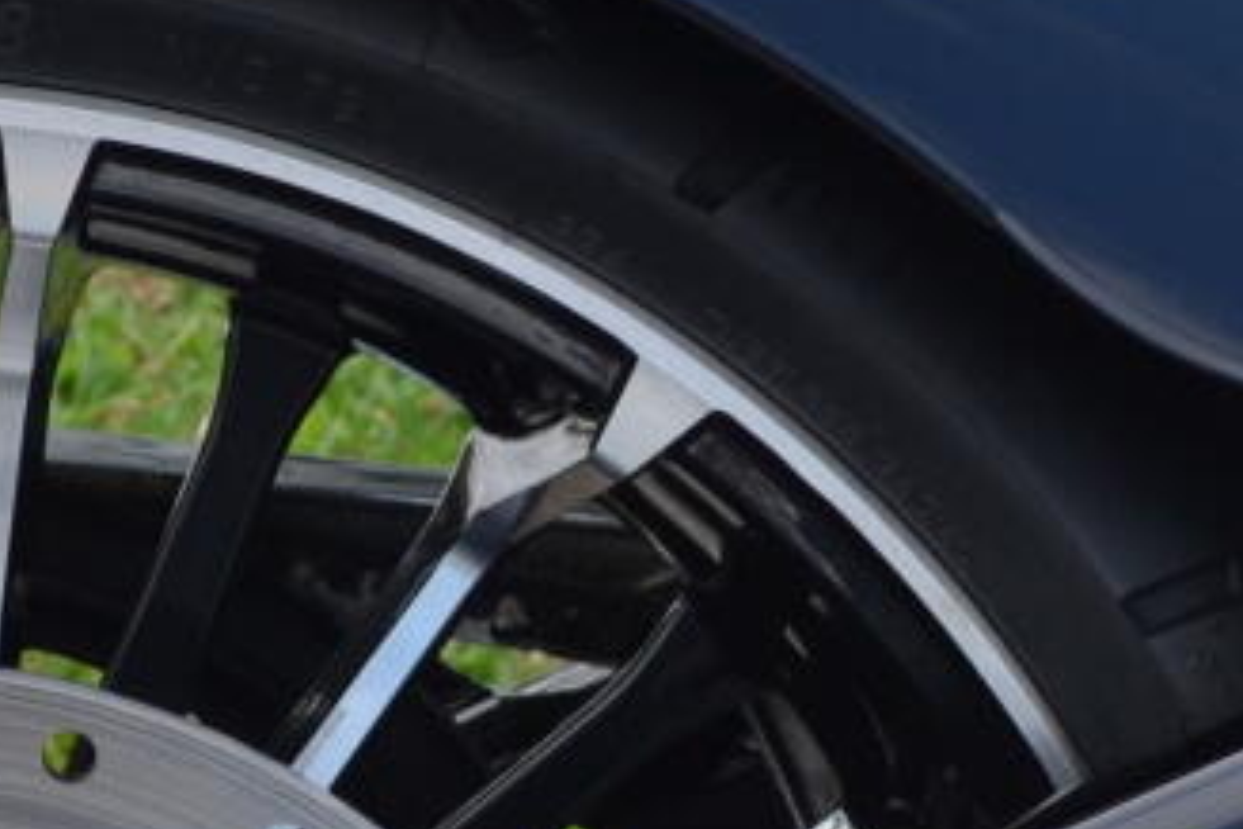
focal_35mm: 202
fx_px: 6974
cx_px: 426
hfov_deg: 10.2
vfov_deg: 6.8
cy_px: 835
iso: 100
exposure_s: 1/200
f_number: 7.1
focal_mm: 22
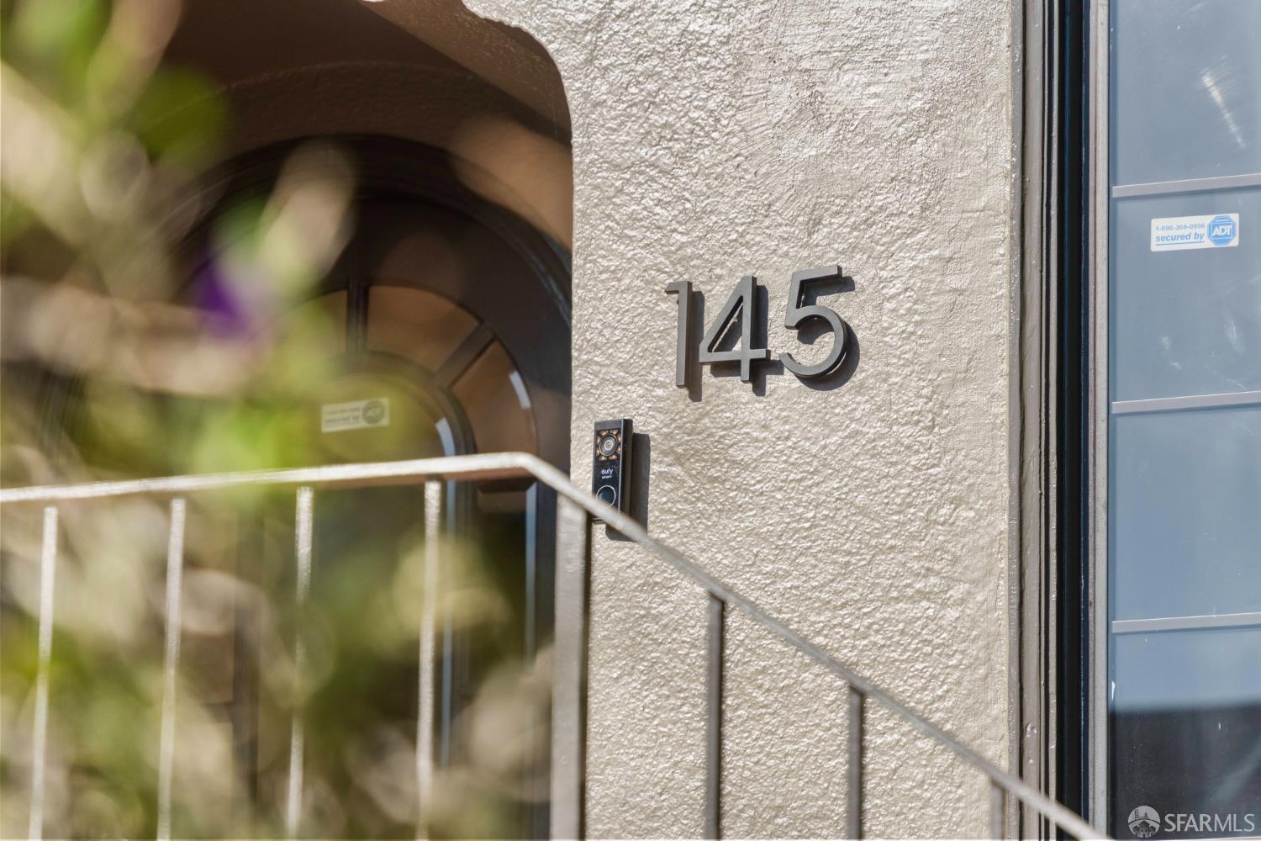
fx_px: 5919
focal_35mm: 169
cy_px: 420
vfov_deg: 8.1
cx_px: 630
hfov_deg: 12.2
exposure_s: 1/800
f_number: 5.6
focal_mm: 169
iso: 500
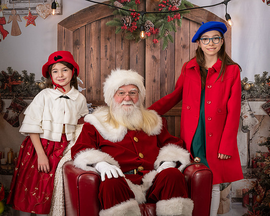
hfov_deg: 21.9
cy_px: 119
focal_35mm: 87
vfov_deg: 17.6
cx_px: 149
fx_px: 696
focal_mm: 50
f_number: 9
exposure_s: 1/100
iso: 100
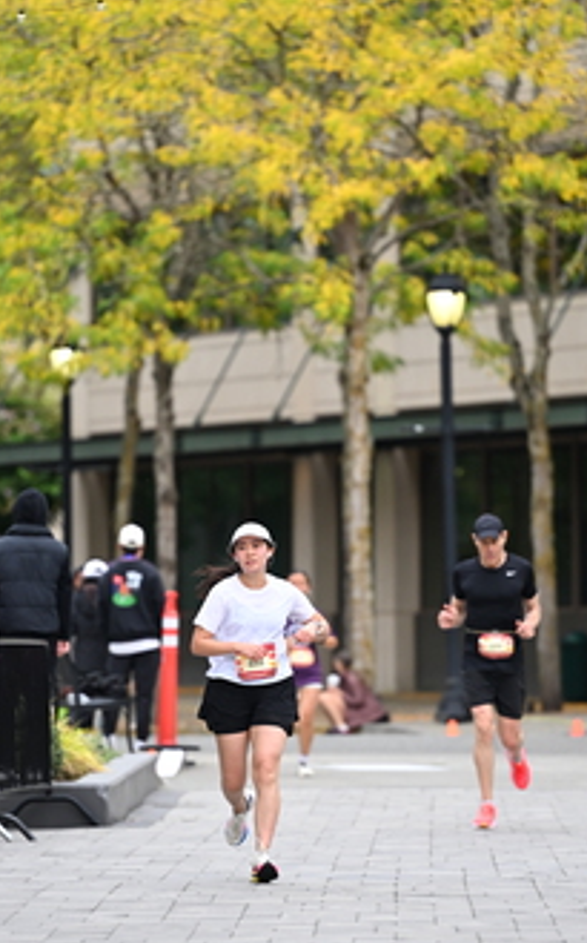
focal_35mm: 290
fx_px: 7439
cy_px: 487
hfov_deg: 4.5
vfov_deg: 7.2
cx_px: 296
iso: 640
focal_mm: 170
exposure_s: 1/2000
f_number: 2.8
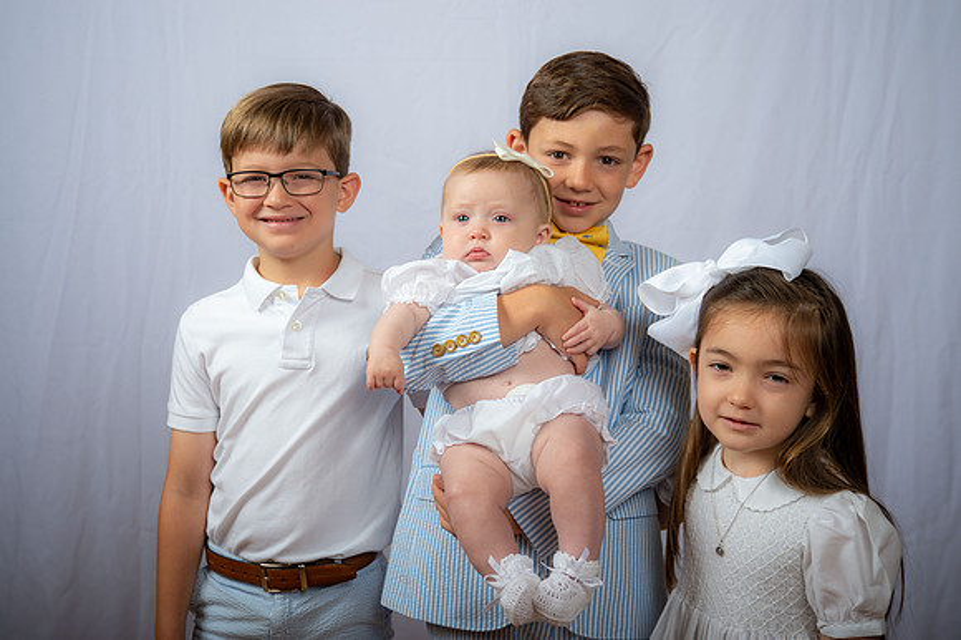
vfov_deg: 23.4
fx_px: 1547
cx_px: 480
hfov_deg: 34.5
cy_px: 320
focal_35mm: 58
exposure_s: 1/200
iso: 250
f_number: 6.3
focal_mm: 58
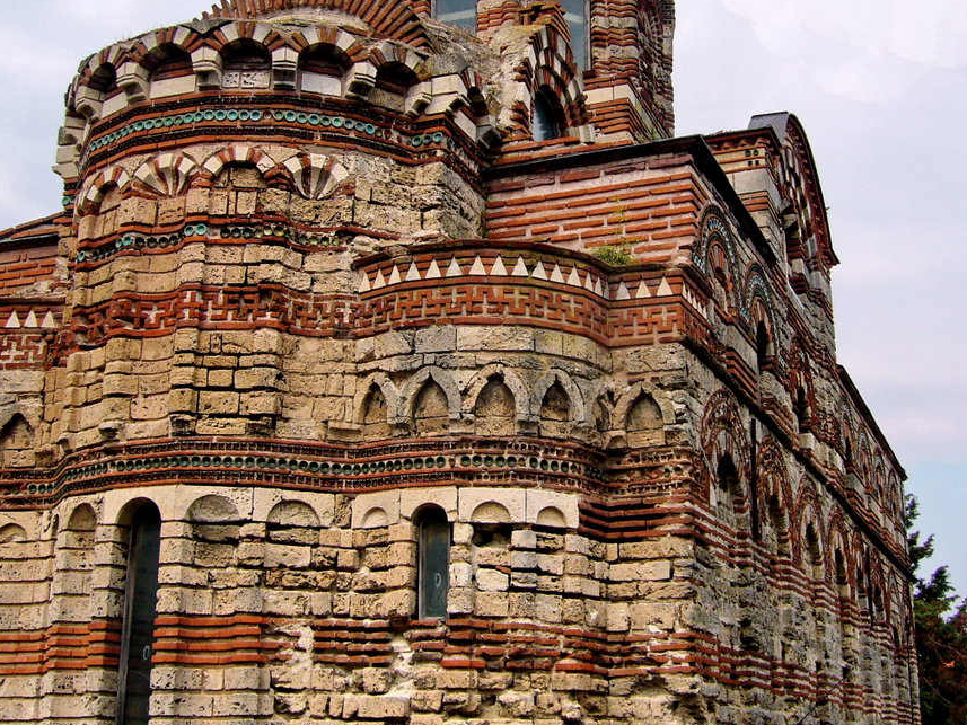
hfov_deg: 38.9
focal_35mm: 49
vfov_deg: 29.5
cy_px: 265
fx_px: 1369
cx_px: 536
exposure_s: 1/320
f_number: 5.6
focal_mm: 5.8
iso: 80
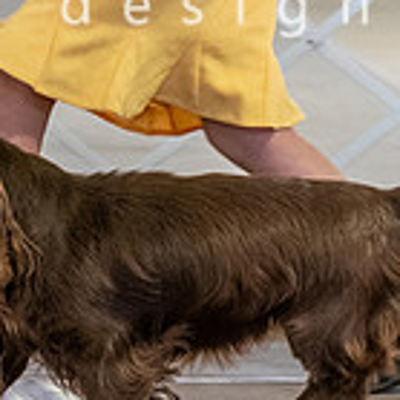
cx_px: -47
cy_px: 109
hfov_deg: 2.7
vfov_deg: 2.7
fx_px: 8589
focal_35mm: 657
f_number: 3.5
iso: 6400
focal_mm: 159
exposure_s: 1/250
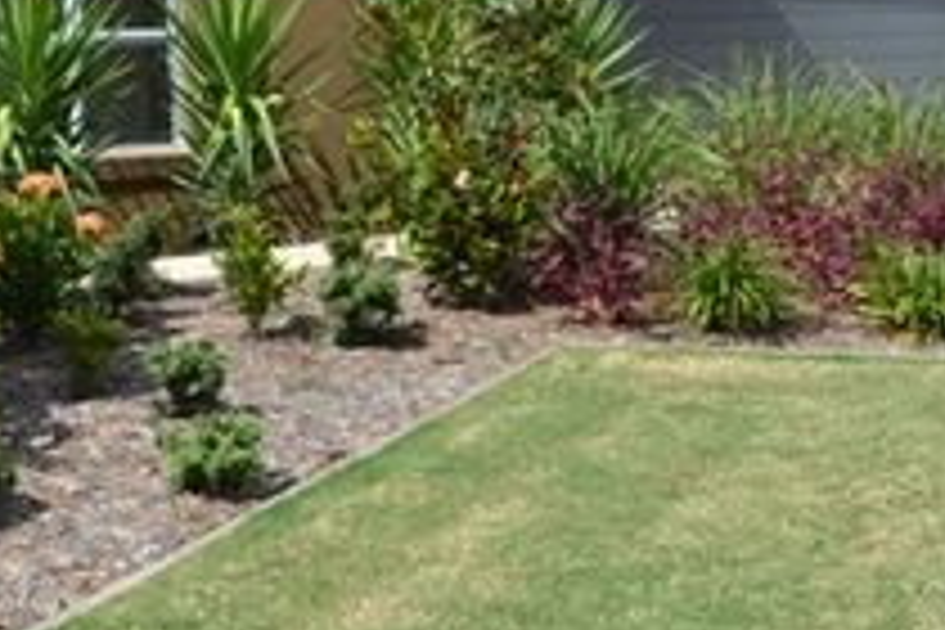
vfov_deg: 19.7
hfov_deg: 29.5
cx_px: 216
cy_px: -11
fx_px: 1759
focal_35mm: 67
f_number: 7.1
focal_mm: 20
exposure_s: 1/200
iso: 100
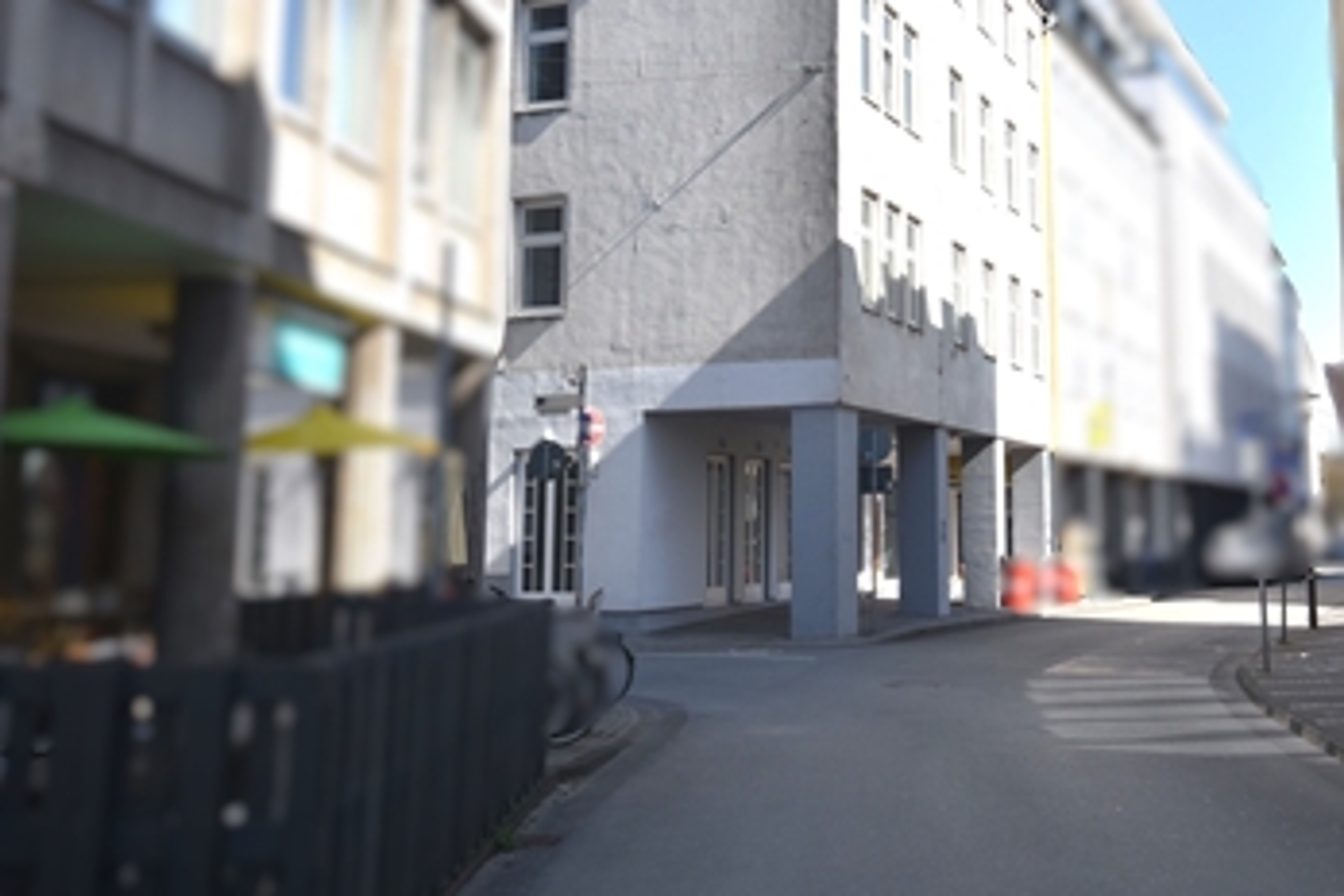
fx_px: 1867
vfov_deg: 26.6
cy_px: 216
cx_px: 911
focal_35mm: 50
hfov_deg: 39.1
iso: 320
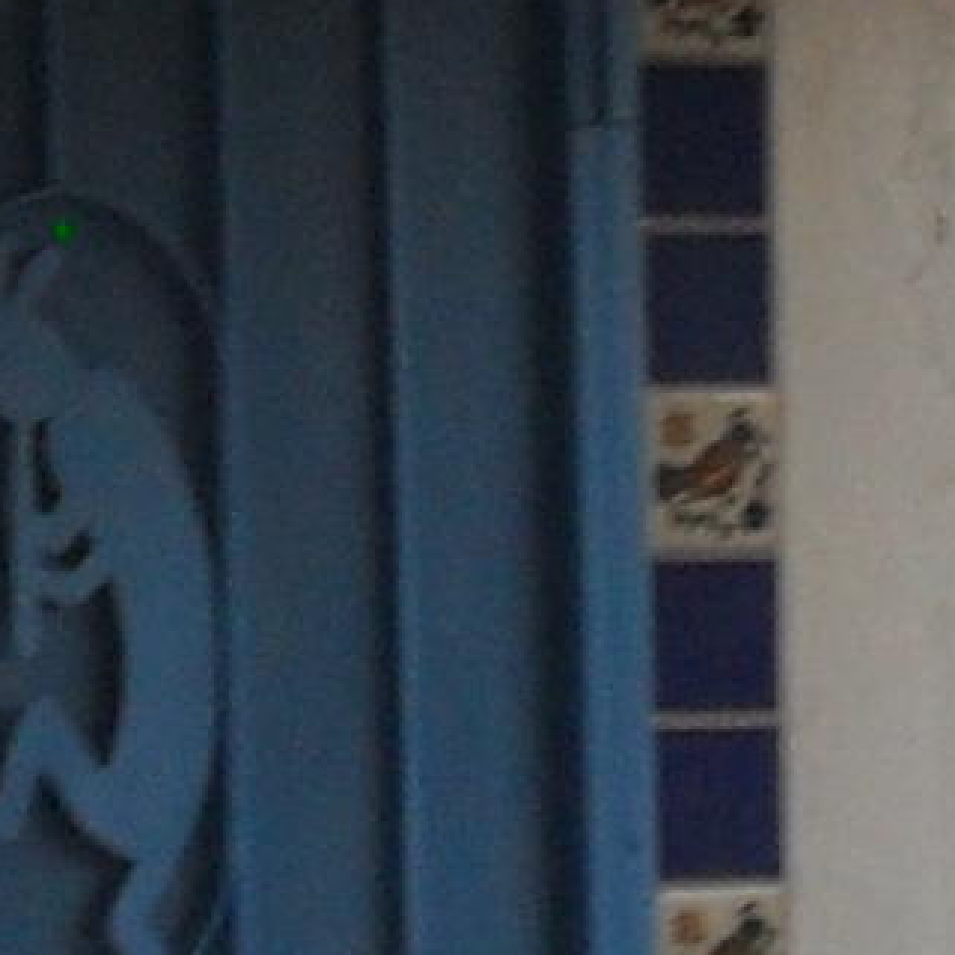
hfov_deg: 2.4
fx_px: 23222
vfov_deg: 2.4
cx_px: -422
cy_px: 598
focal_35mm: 744
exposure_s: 1/60
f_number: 4.7
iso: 120
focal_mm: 15.9
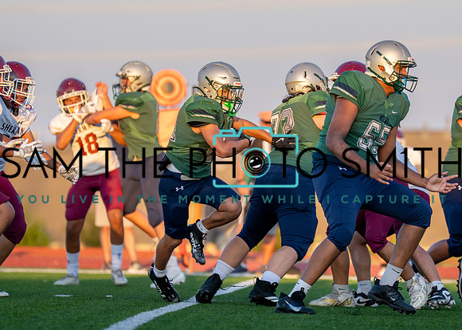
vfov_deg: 3.8
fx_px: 4951
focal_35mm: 377
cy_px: 146
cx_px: 253
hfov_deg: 5.3
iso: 400
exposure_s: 1/1600
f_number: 2.8
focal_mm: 200
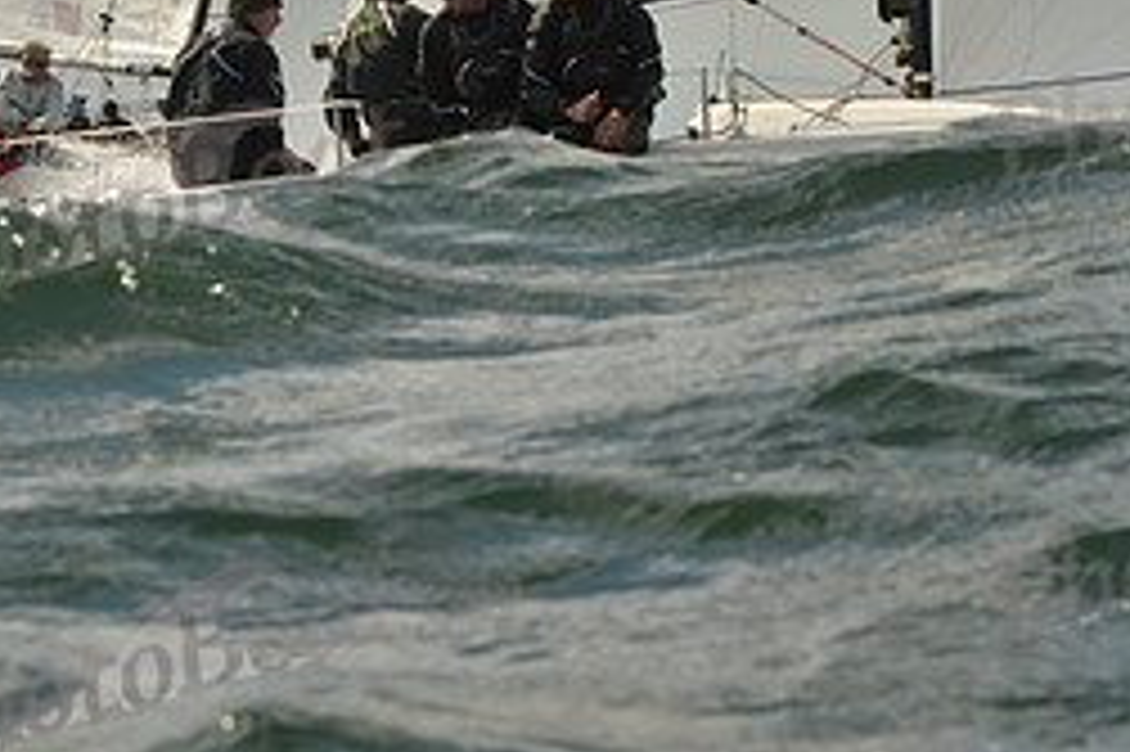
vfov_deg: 8.4
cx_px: 761
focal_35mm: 162
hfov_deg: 12.7
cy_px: -101
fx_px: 5081
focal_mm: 70
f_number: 9
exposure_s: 1/2000
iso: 400
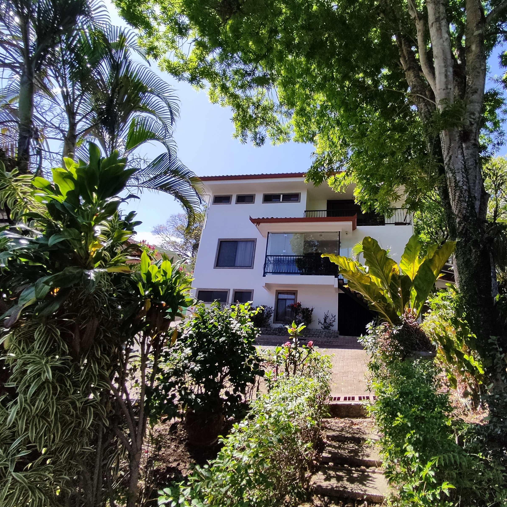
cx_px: 298
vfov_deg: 80.7
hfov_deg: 80.0
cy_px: 255
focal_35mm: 18
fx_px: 298
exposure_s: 1/591
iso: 50
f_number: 2.2
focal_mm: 1.6
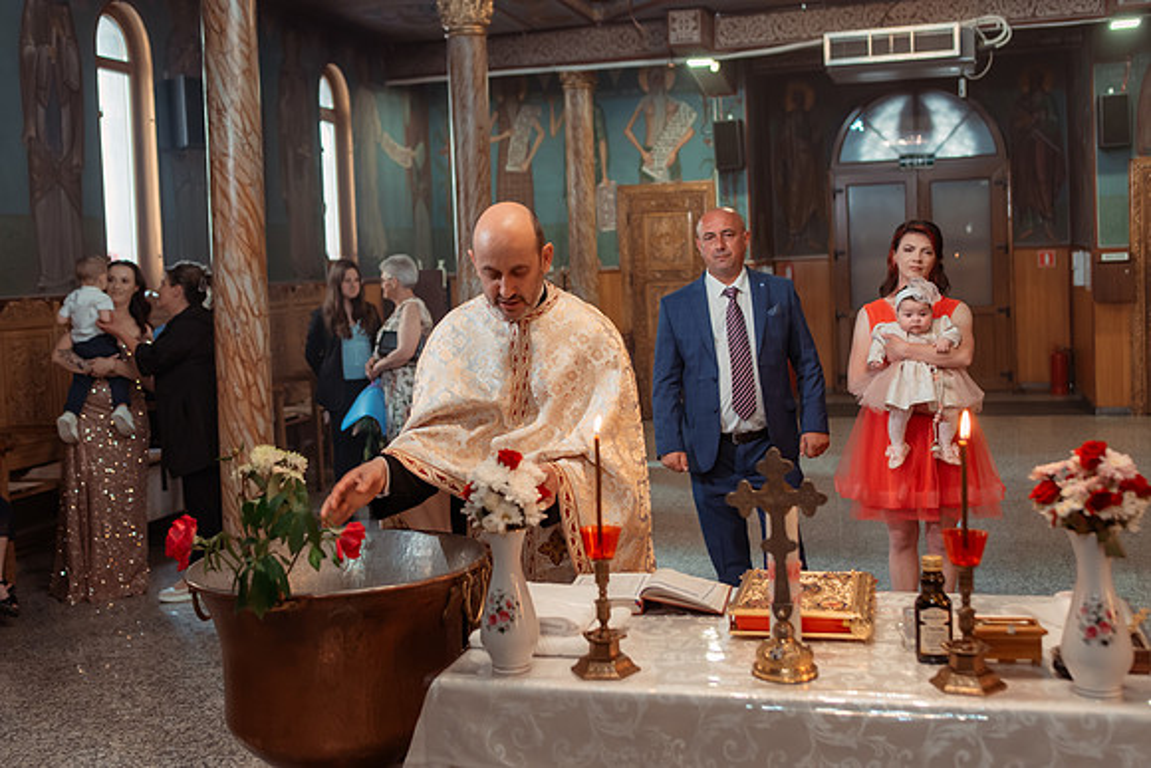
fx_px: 1319
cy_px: 336
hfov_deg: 47.1
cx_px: 540
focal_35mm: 41
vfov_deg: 32.4
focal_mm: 35
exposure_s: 1/200
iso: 1600
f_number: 2.8
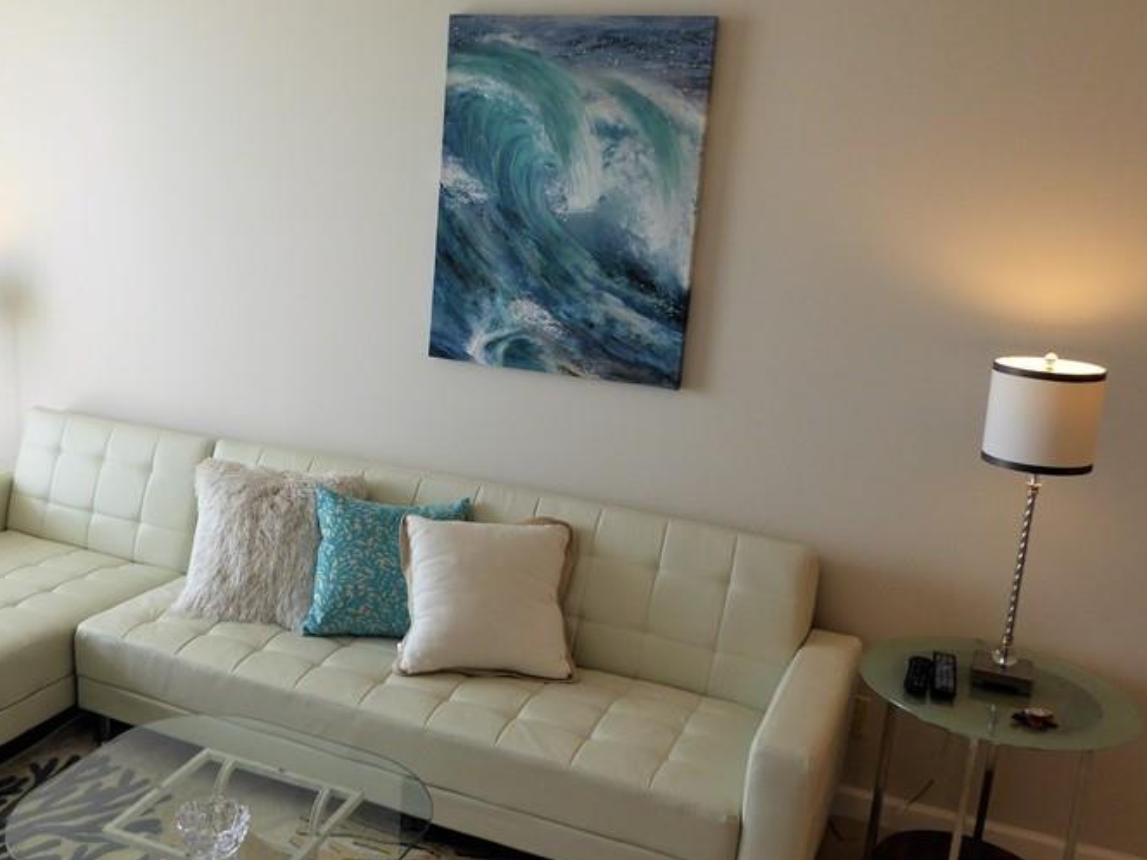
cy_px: 428
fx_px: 1226
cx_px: 351
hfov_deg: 49.0
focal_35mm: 37
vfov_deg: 38.7
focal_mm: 4.3
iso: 100
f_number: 3.3
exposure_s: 1/80
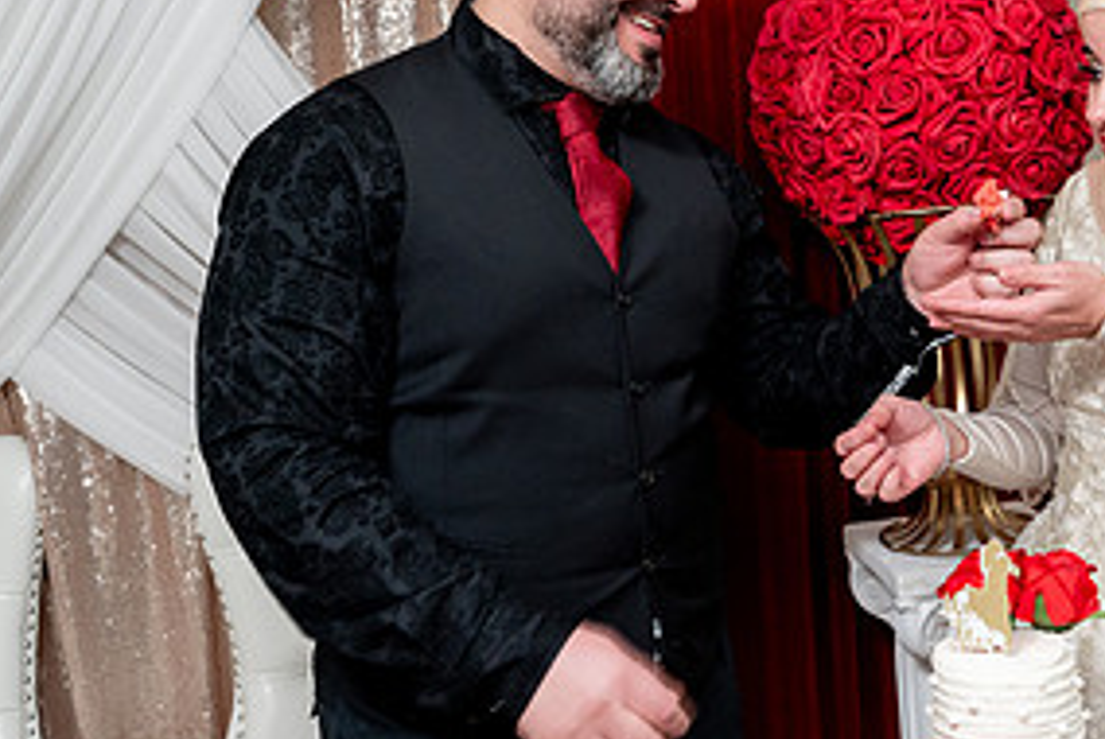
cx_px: 829
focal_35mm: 49
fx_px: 1506
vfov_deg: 27.5
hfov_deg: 39.2
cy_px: 263
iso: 1600
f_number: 2.8
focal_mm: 24
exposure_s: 1/160
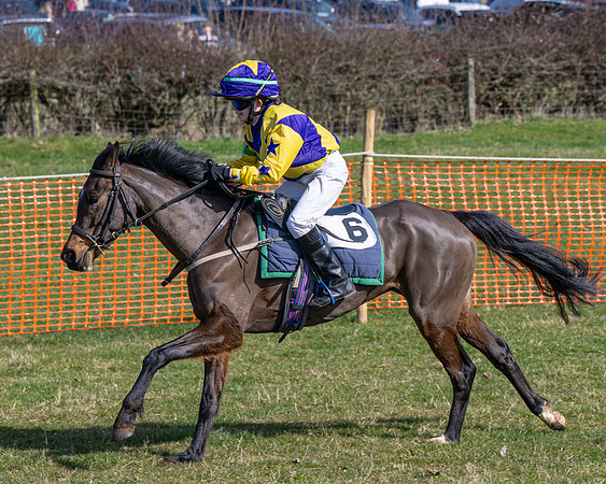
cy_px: 229
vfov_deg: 9.7
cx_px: 318
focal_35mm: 159
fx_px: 2851
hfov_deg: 12.1
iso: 200
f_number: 5
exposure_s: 1/1250
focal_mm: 86
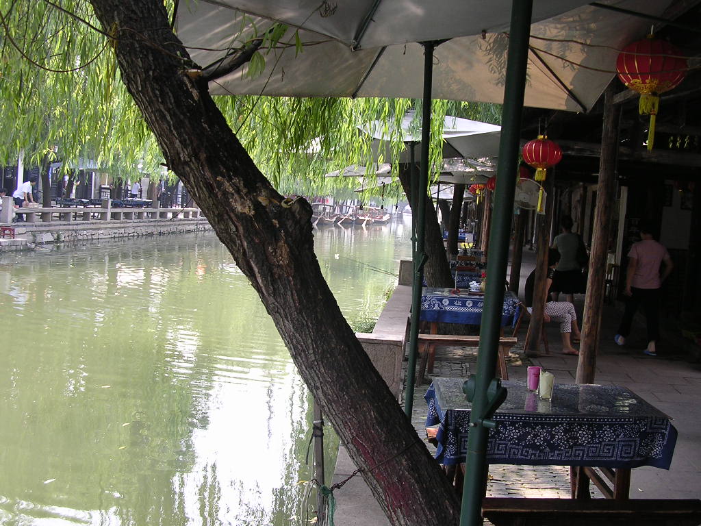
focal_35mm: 38
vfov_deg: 37.7
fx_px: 770
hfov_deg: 49.0
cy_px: 263
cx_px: 350
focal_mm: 5.8
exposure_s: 1/111
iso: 100
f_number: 2.8
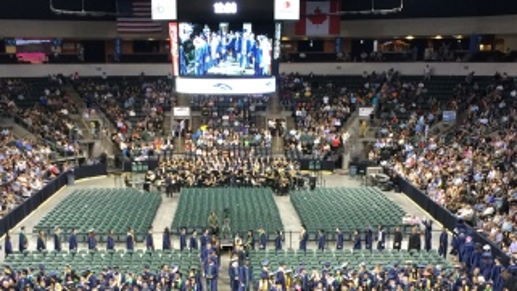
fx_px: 864
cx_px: 234
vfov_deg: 18.5
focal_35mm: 63
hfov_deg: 33.3
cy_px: 310
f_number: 2.2
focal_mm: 4.15
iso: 125
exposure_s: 1/30
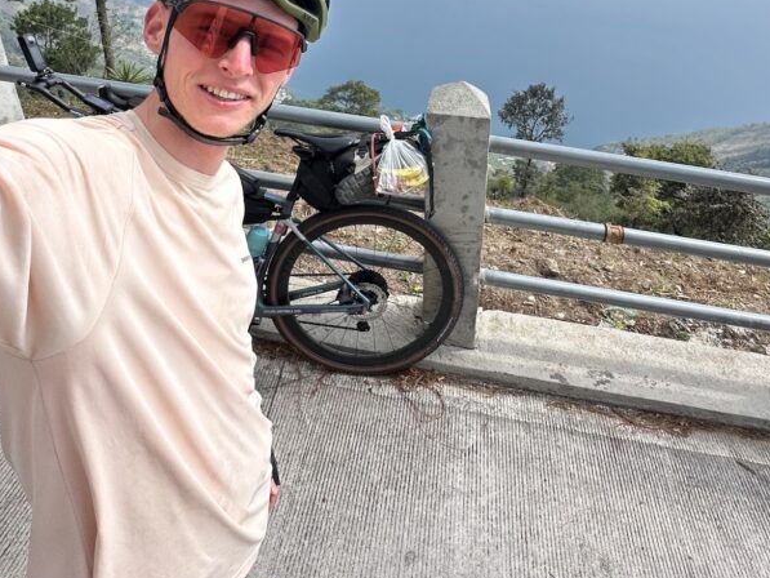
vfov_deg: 52.0
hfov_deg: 71.4
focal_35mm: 24
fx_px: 534
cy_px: 90
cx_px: 424
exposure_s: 1/796
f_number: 2.2
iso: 40
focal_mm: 2.22
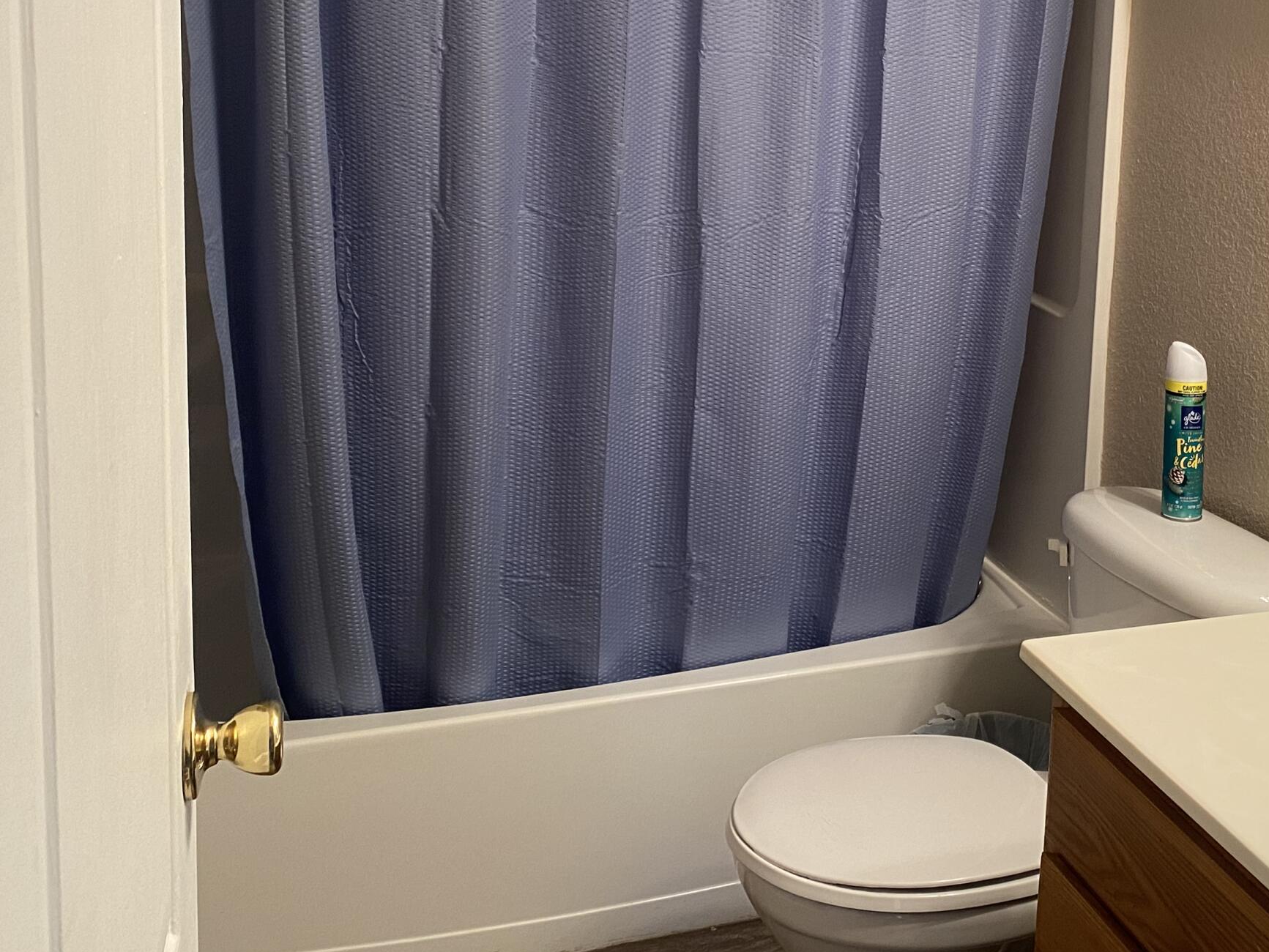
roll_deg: -2.8
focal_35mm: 45
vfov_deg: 31.4
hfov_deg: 41.2
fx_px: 1650
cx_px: 911
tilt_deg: -10.2
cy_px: 202
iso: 160
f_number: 1.8
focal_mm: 4.25
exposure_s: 1/60
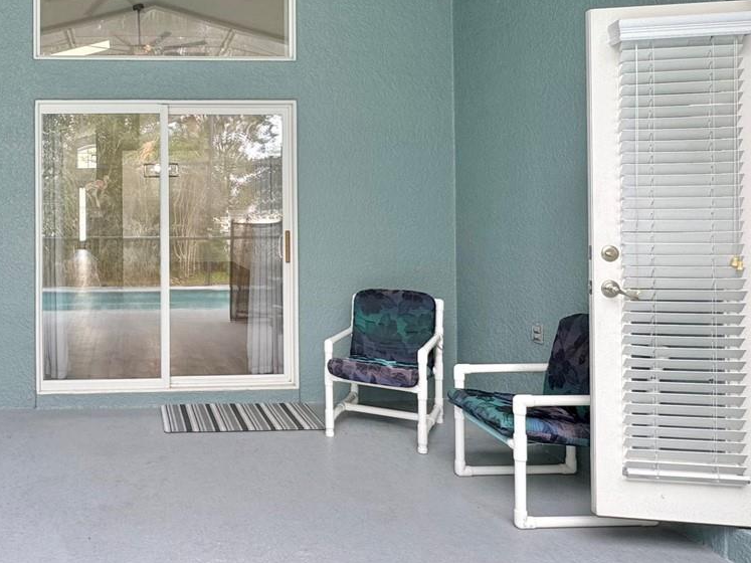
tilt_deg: +0.6
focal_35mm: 30
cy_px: 205
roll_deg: +0.2
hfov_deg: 55.9
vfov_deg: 46.3
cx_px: 156
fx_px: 651
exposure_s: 1/120
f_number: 2.2
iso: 80
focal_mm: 2.22
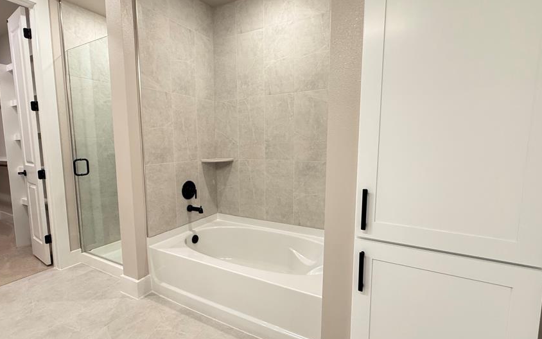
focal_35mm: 18
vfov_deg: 65.0
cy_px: 172
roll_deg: +0.4
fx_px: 266
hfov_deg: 91.0
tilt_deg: -6.7
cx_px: 258
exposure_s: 1/60
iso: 400
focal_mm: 2.22
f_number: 2.2
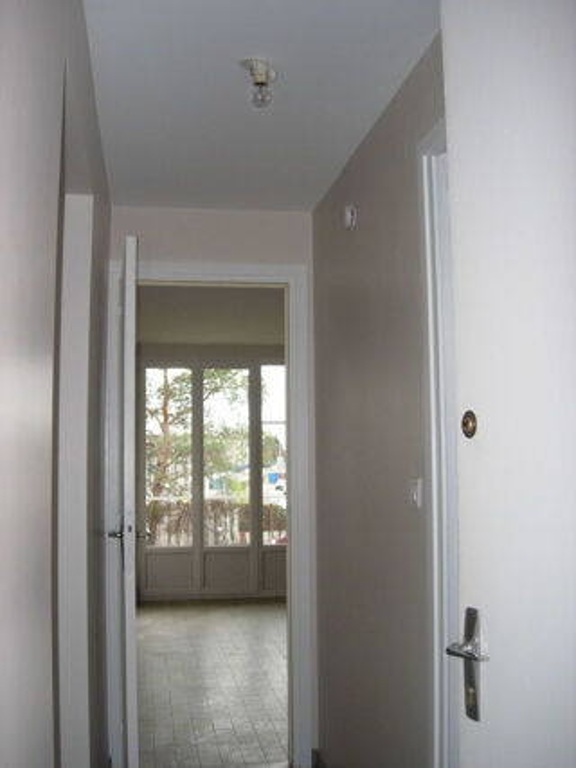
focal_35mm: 38
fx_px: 843
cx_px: 288
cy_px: 384
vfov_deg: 49.0
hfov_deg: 37.7
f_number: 2.8
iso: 79
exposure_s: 1/161
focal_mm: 7.8
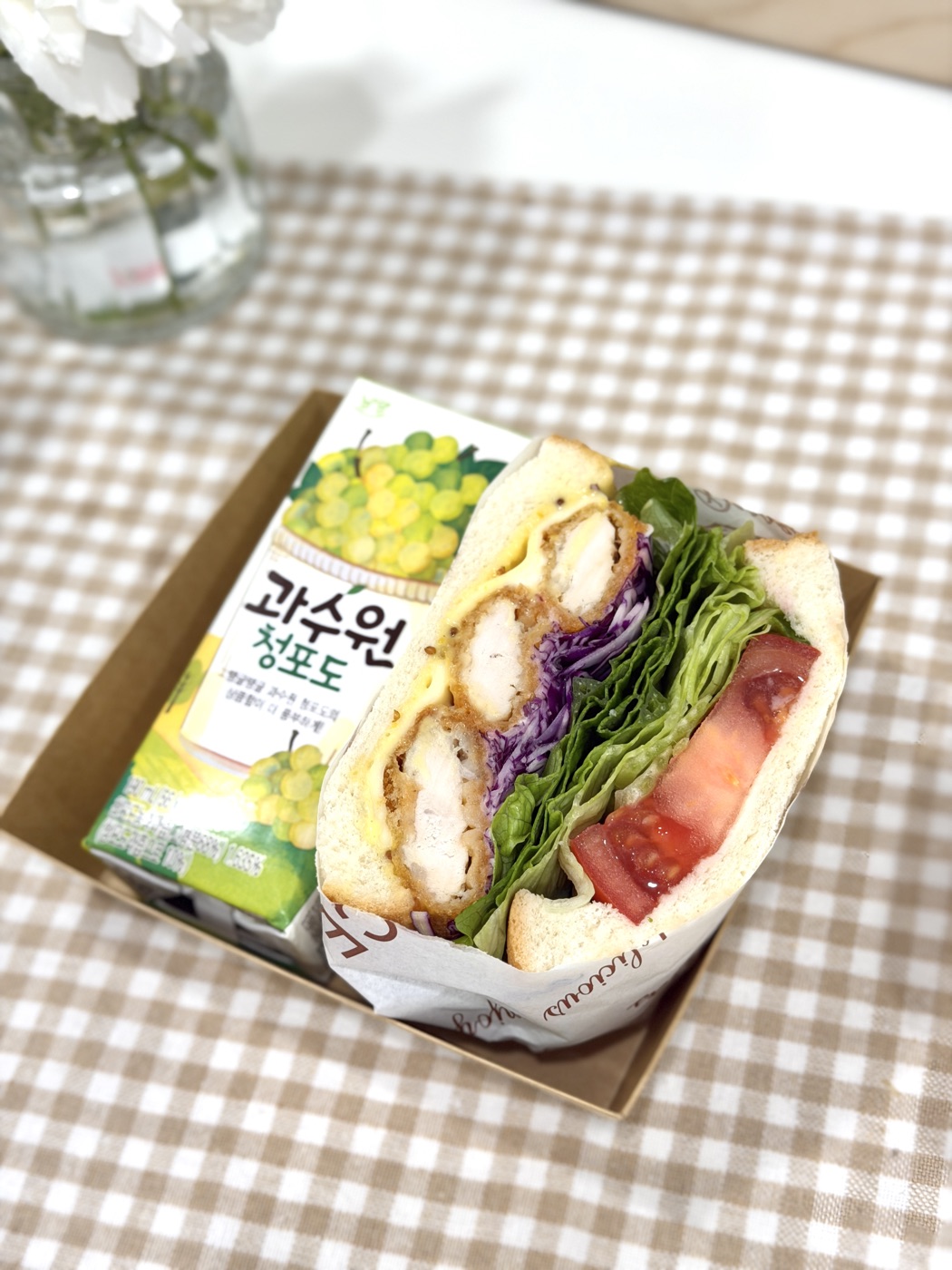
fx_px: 1760
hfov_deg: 30.3
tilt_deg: -55.7
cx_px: 476
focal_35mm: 48
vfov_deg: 39.7
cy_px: 635
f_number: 1.78
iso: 50
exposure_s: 1/60
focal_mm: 6.76
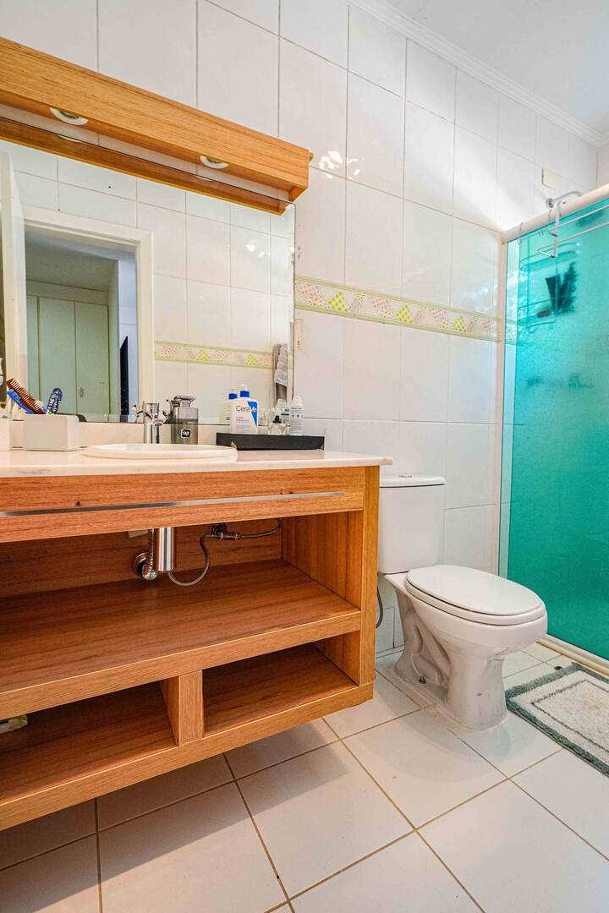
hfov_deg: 70.6
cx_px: 304
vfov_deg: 93.4
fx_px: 430
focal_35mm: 17
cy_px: 456
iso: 640
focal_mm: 11.3
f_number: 5.6
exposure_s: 1/13
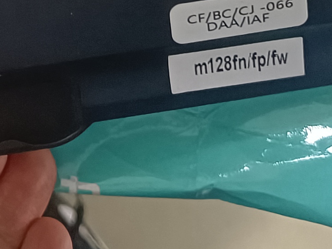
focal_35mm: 129
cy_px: -374
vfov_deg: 9.9
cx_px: -148
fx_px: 1238
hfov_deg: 14.4
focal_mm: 5.5
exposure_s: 1/33.3
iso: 401
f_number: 1.88
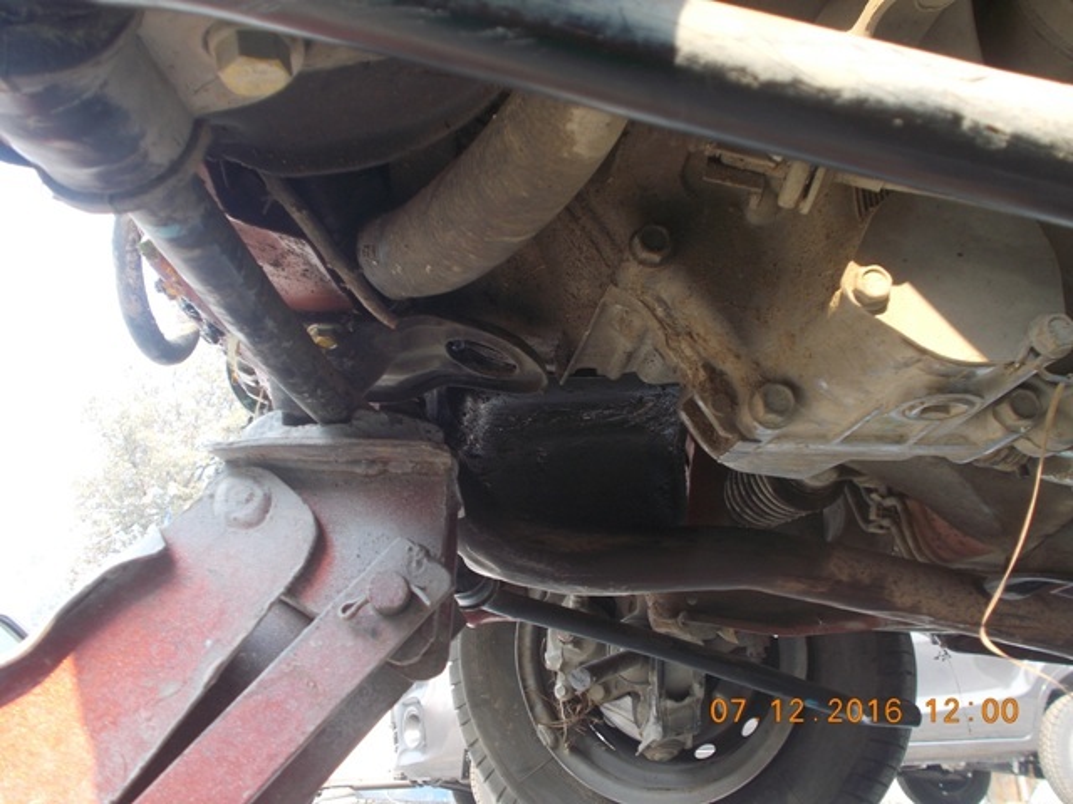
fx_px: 1054
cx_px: 536
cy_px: 402
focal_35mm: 34
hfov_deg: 54.0
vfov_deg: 41.8
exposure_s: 1/50
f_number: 3.6
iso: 80
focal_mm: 6
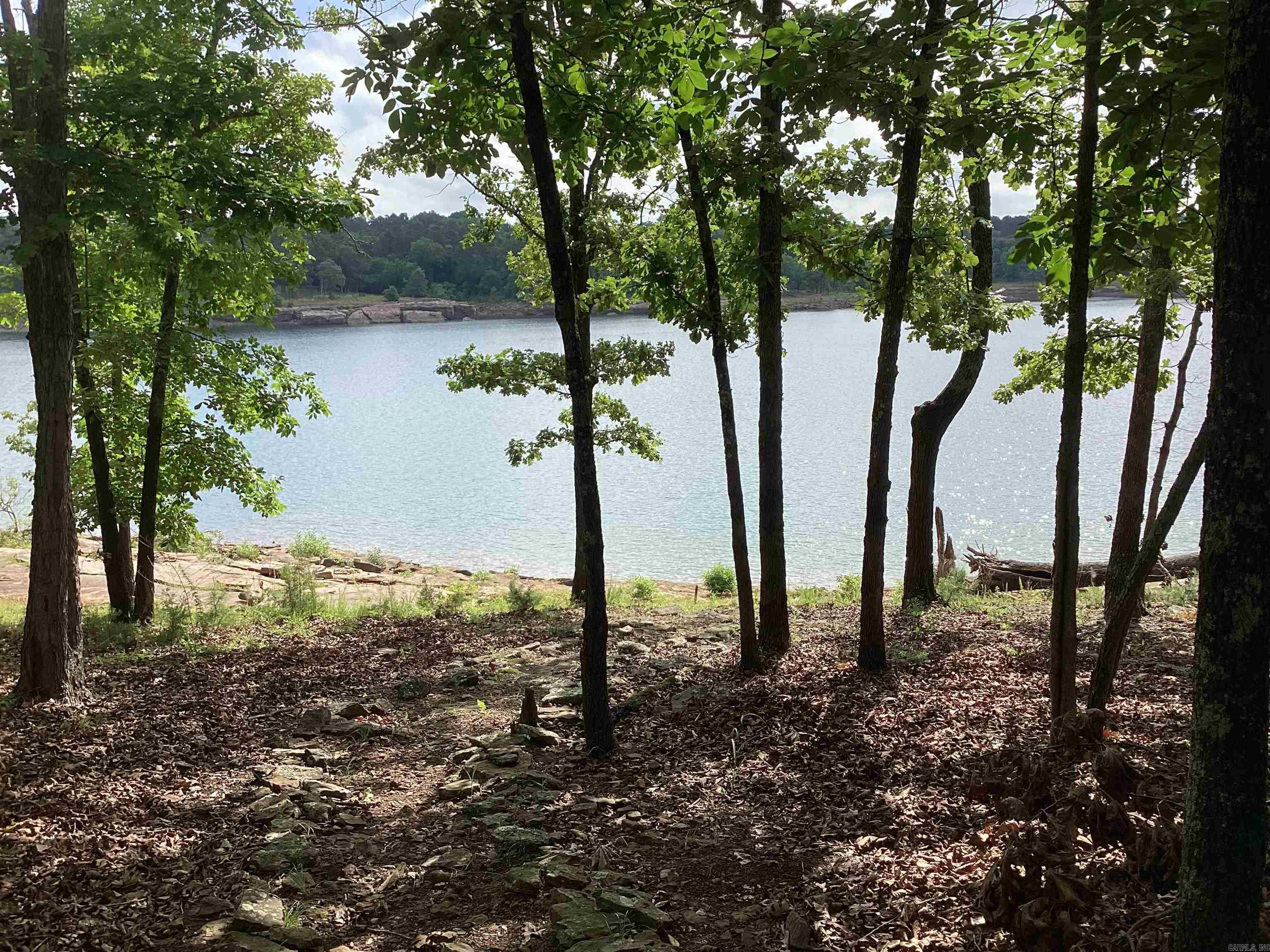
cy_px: 476
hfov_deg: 58.4
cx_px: 635
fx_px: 1137
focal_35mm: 31
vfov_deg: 45.4
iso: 25
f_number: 2.4
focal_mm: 3.3
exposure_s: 1/1181
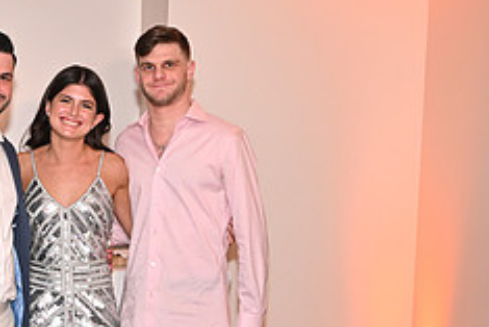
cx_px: -4
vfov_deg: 16.1
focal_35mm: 84
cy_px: 278
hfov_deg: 23.2
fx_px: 1142
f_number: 5.6
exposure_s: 1/60
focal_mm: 34
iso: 1600
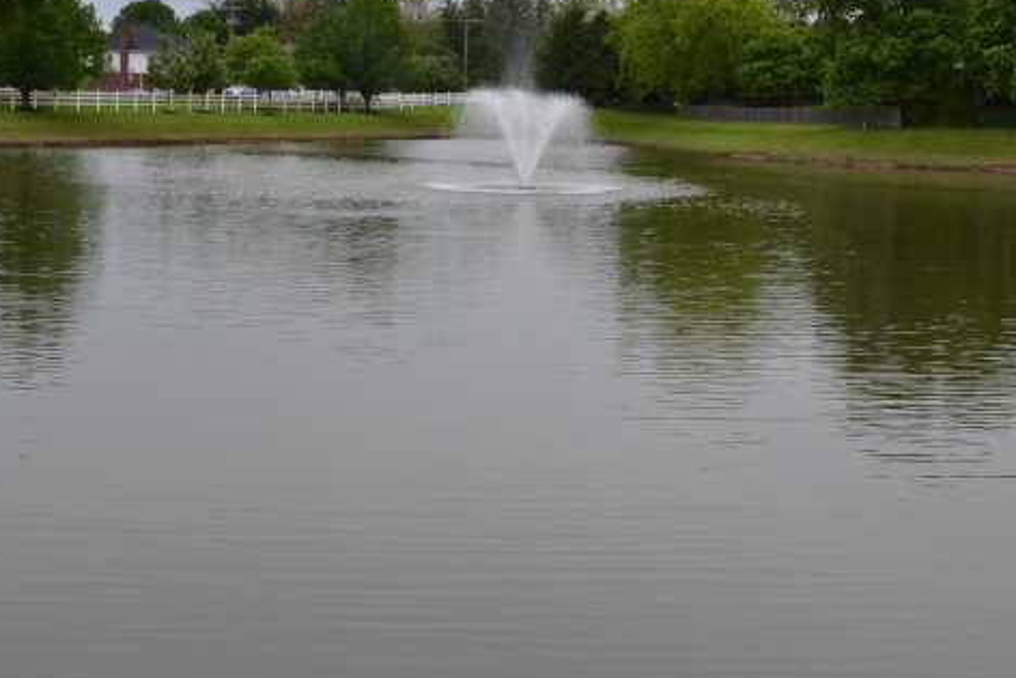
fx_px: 1750
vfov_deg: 21.9
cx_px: 517
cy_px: 265
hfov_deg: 32.4
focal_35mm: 62
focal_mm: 26
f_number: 5.6
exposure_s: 1/125
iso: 180
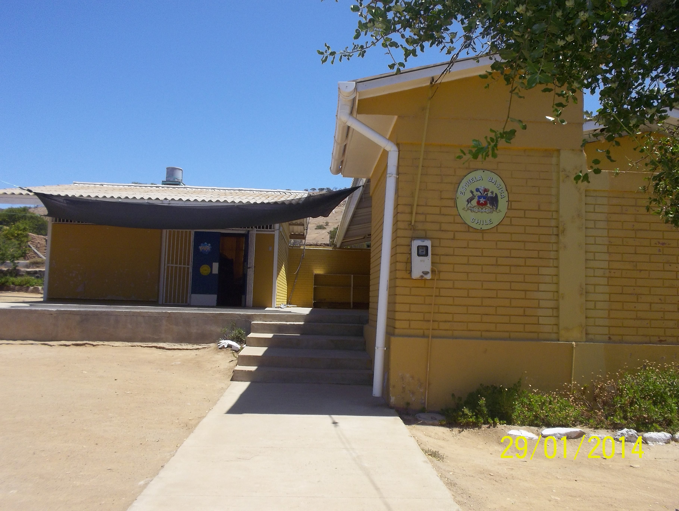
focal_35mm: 29
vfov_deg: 48.3
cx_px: 340
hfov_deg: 61.6
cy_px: 256
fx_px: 569
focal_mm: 4.1
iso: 80
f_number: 5.6
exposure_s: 1/400
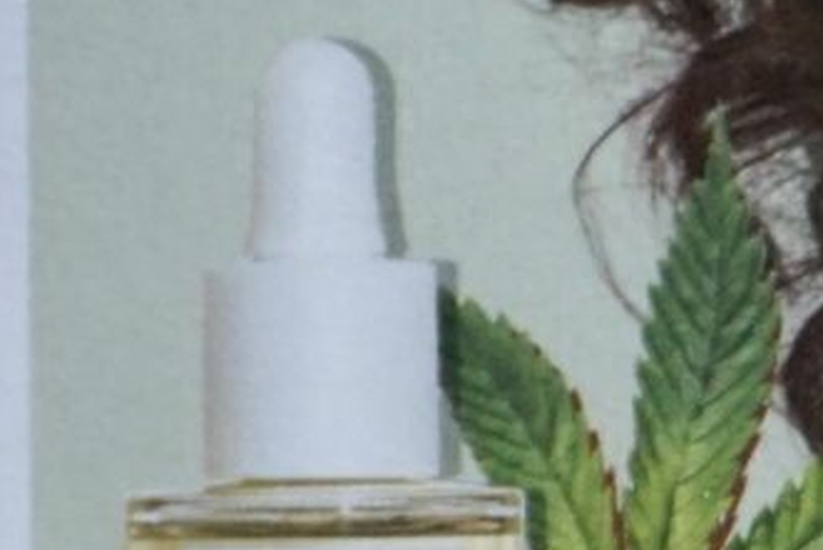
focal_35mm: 260
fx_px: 5946
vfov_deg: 5.1
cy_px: 1481
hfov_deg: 7.8
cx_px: 1049
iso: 500
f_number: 4.5
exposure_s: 1/60
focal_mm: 28
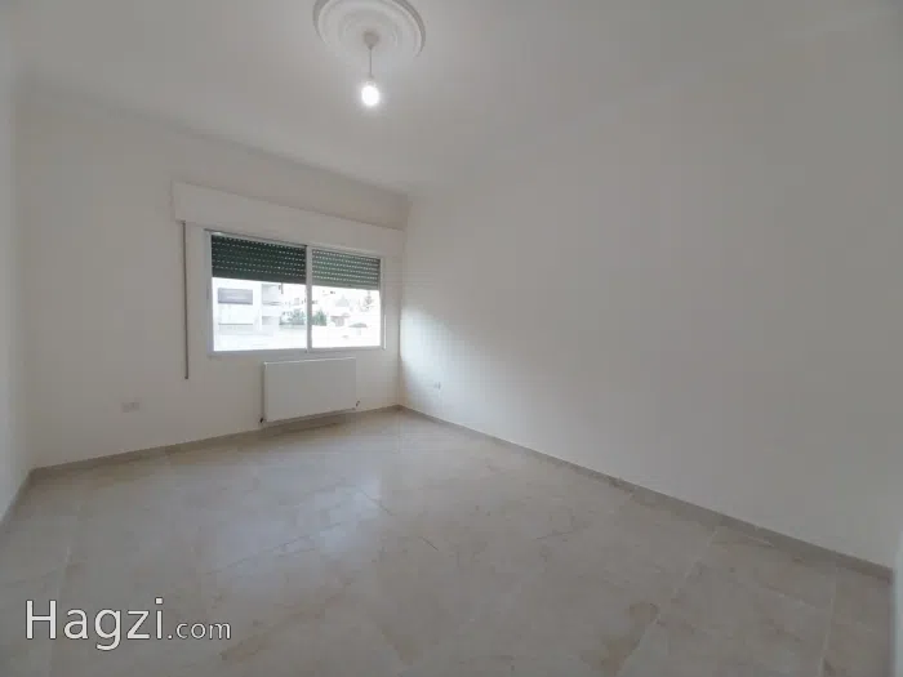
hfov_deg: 106.2
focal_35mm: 13
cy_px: 338
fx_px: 339
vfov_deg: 89.9
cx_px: 452
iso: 100
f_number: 2.2
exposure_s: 1/100
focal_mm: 1.3
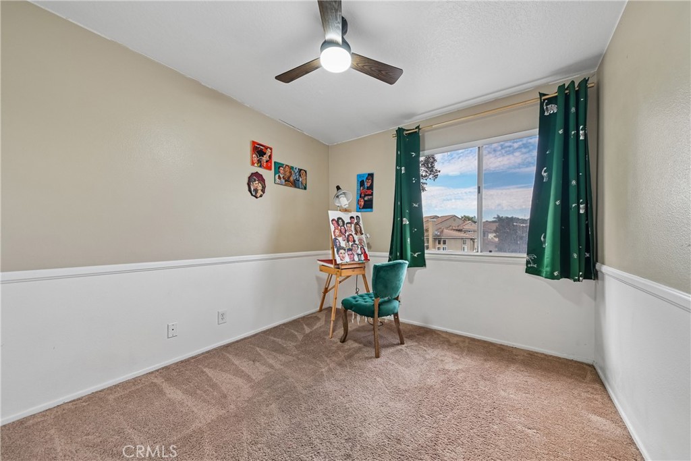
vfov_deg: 90.0
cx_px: 346
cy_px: 230
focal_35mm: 12
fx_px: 230
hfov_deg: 112.6
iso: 250
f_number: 8
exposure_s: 1/10
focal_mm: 12
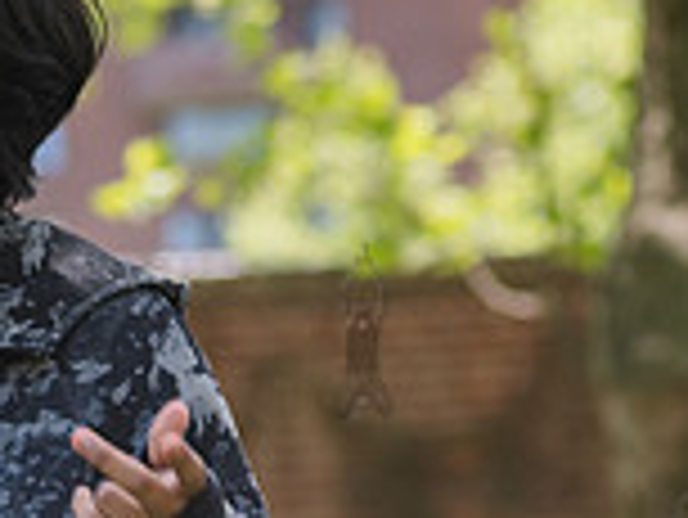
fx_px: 8195
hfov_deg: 4.8
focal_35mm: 412
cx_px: 64
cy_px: 489
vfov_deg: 3.6
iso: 200
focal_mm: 86
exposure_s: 1/400
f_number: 4
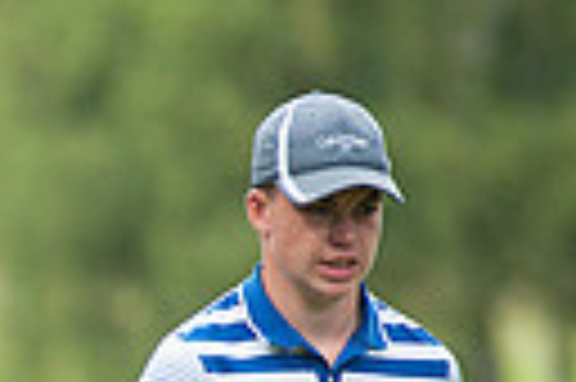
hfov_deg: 1.5
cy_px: 688
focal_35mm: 1355
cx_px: -590
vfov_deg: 1.0
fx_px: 21652
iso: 400
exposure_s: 1/1000
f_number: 5
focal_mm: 300
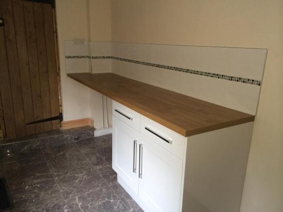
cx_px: 142
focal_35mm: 30
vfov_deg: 46.8
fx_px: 245
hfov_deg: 60.0
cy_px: 106
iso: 100
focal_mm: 4.12
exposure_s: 1/30
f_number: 2.2
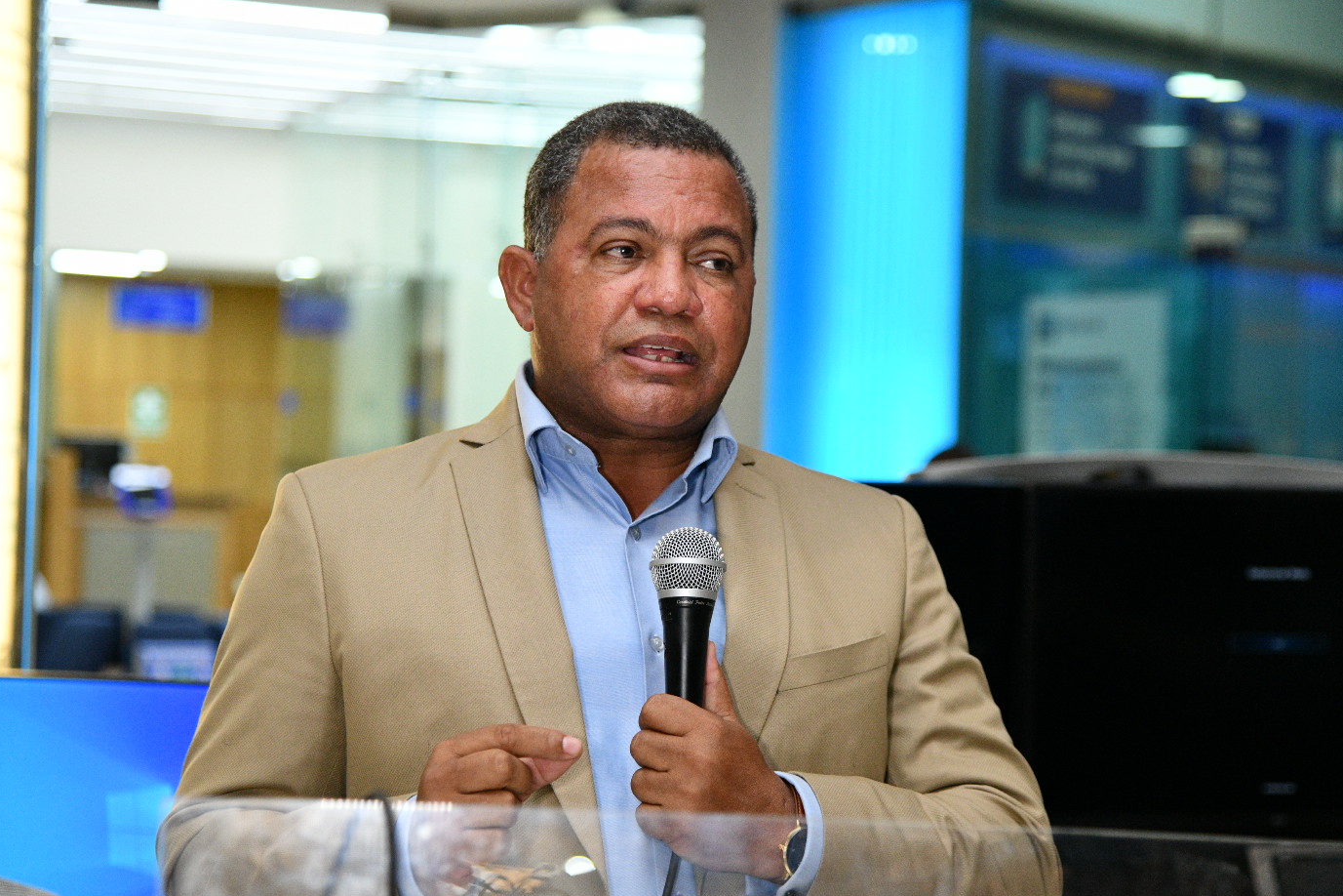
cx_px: 642
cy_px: 464
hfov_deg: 20.4
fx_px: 3730
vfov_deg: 13.7
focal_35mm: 100
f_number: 4
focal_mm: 85
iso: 3200
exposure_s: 1/200
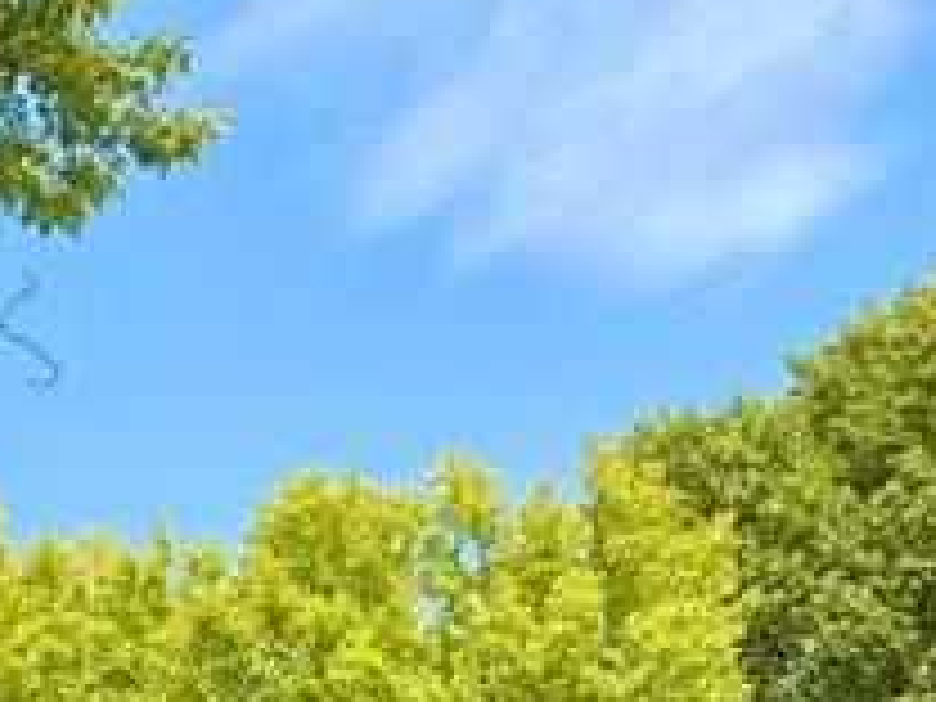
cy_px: 1440
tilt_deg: +5.0
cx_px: -1202
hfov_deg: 13.2
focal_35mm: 118
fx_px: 3191
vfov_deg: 11.3
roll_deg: -0.1
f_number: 1.78
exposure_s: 1/2169
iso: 80
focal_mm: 6.76
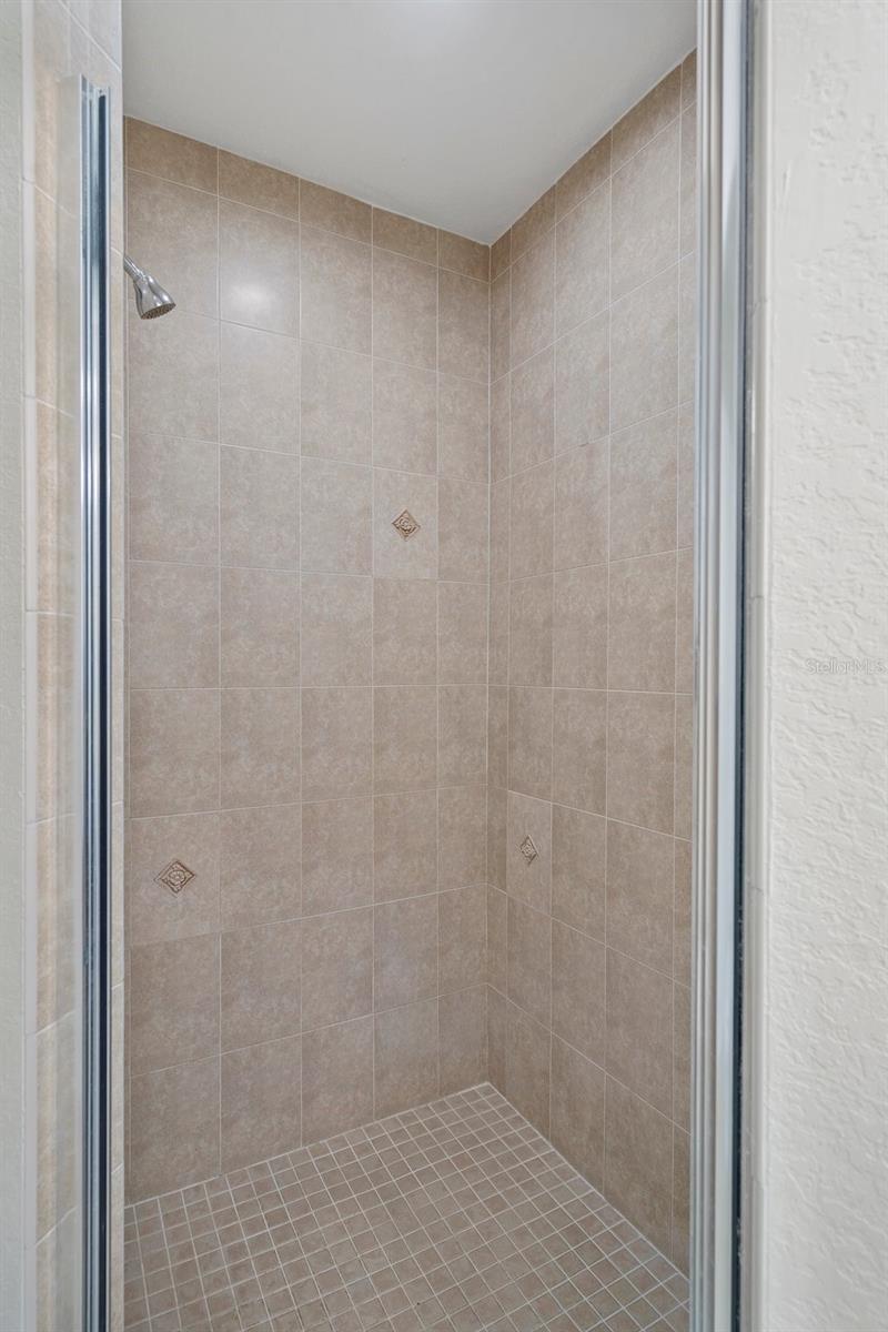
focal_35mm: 18
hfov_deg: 67.4
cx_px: 444
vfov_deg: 90.0
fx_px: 666
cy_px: 666
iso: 320
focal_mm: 18
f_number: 8
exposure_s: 1
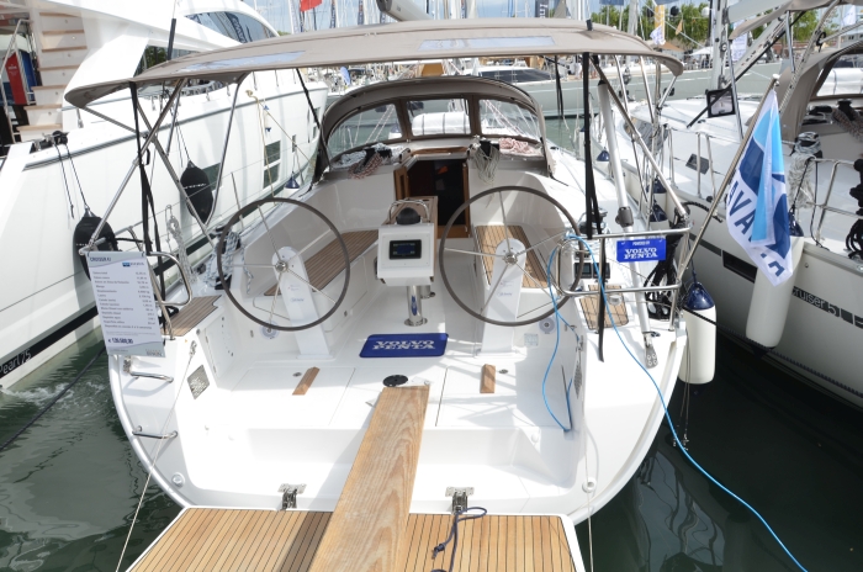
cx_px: 432
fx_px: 646
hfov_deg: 67.5
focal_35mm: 27
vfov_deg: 47.8
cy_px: 286
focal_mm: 18
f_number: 8
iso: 125
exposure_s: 1/250
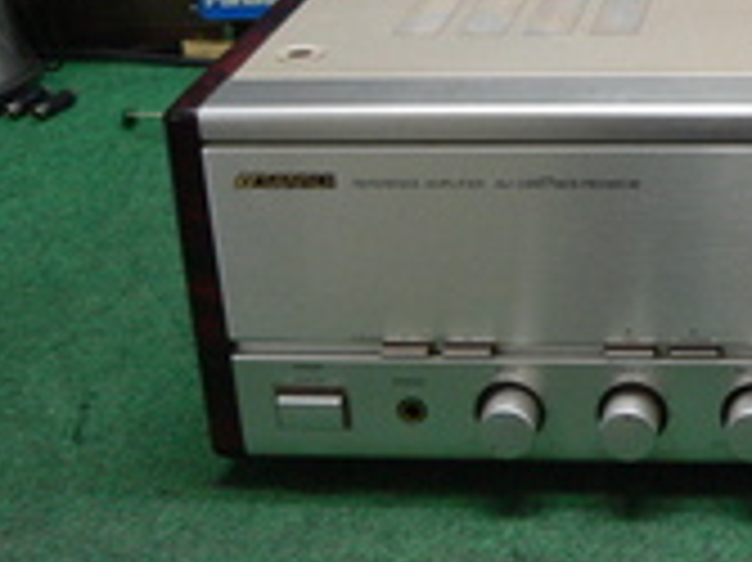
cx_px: 802
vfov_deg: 17.9
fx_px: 1780
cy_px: 178
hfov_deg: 22.6
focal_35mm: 82
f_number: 2.8
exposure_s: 1/15
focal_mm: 6
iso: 200
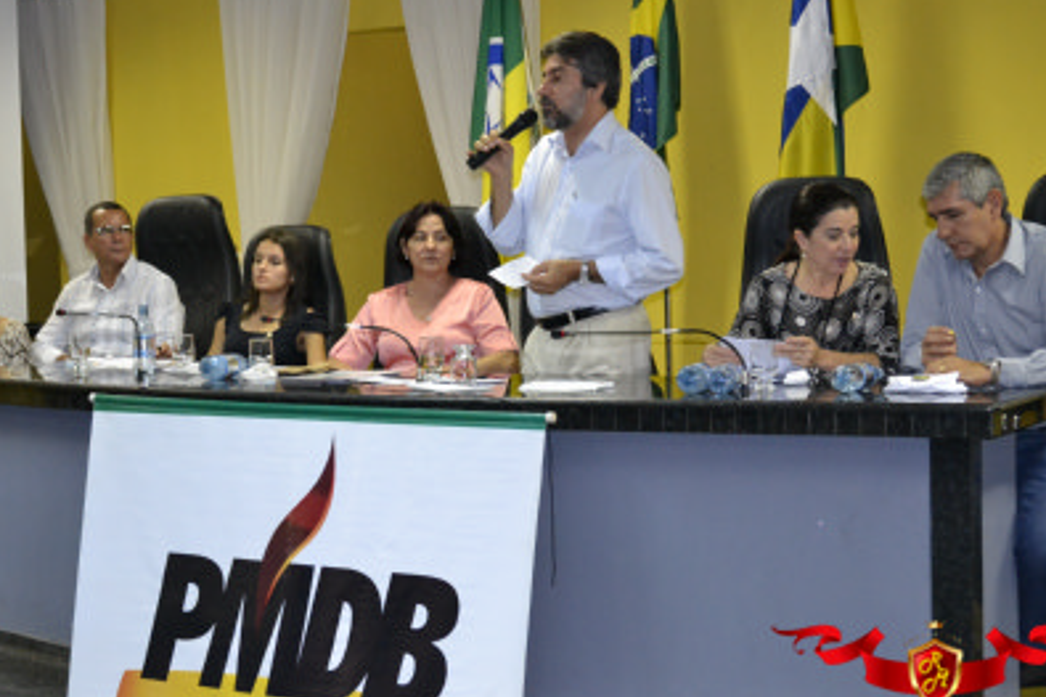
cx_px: 482
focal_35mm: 76
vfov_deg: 17.9
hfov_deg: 26.7
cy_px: 362
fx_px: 2207
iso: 2500
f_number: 5.3
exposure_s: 1/60
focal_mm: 40
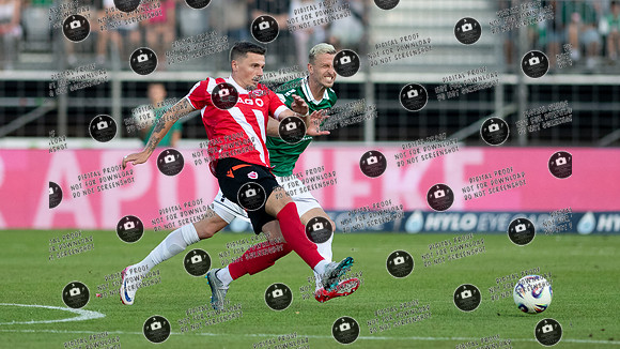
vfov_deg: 1.8
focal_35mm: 684
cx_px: 260
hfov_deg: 3.2
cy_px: 113
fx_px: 11244
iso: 1100
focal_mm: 300
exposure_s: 1/1600
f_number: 3.2
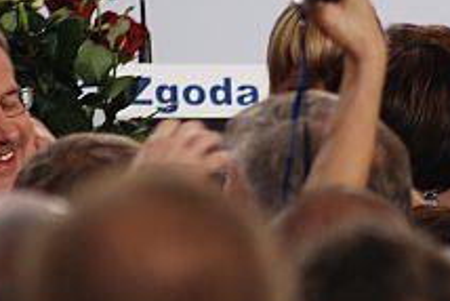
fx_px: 9397
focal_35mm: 751
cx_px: 311
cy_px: 141
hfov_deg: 2.7
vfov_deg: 1.8
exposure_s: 1/80
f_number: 5
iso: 250
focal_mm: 195
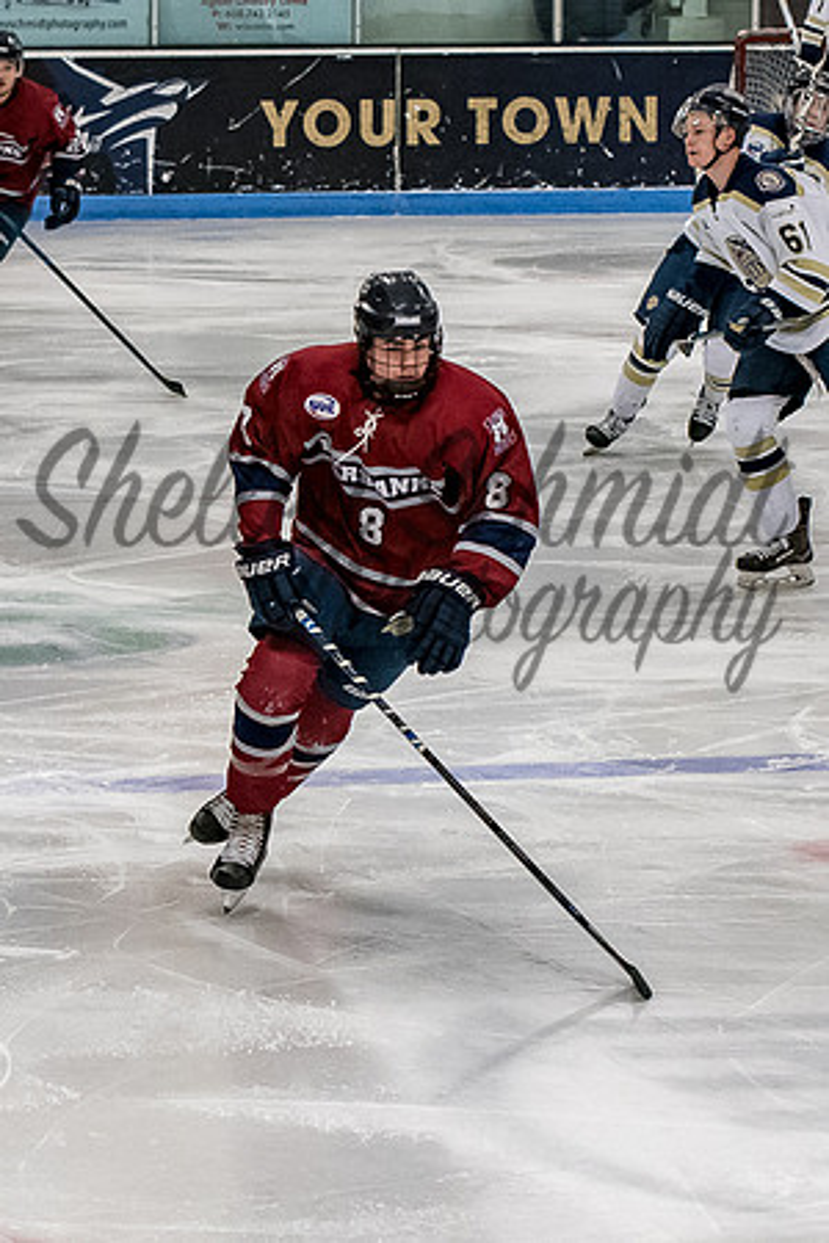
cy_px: 579
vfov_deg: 9.9
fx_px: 7192
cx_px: 362
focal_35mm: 208
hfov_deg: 6.6
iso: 3200
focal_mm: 70
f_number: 4
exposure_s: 1/800
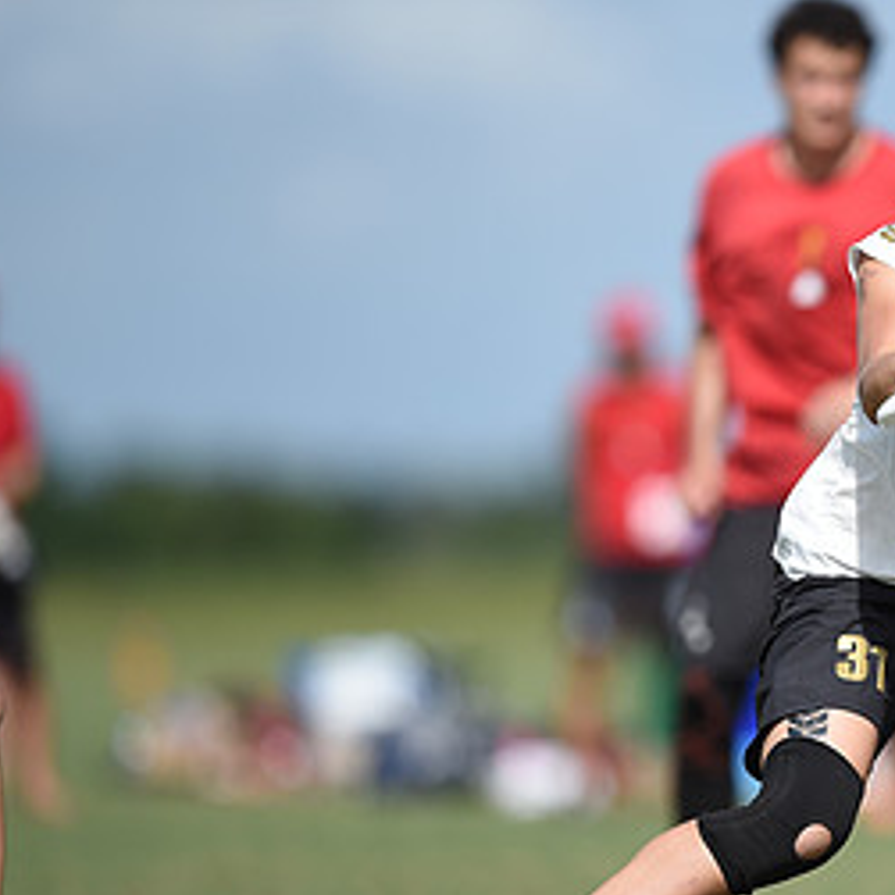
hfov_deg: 2.2
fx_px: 22992
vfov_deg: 2.2
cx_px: 981
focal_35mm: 786
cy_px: 428
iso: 100
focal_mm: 400
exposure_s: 1/2500
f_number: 2.8
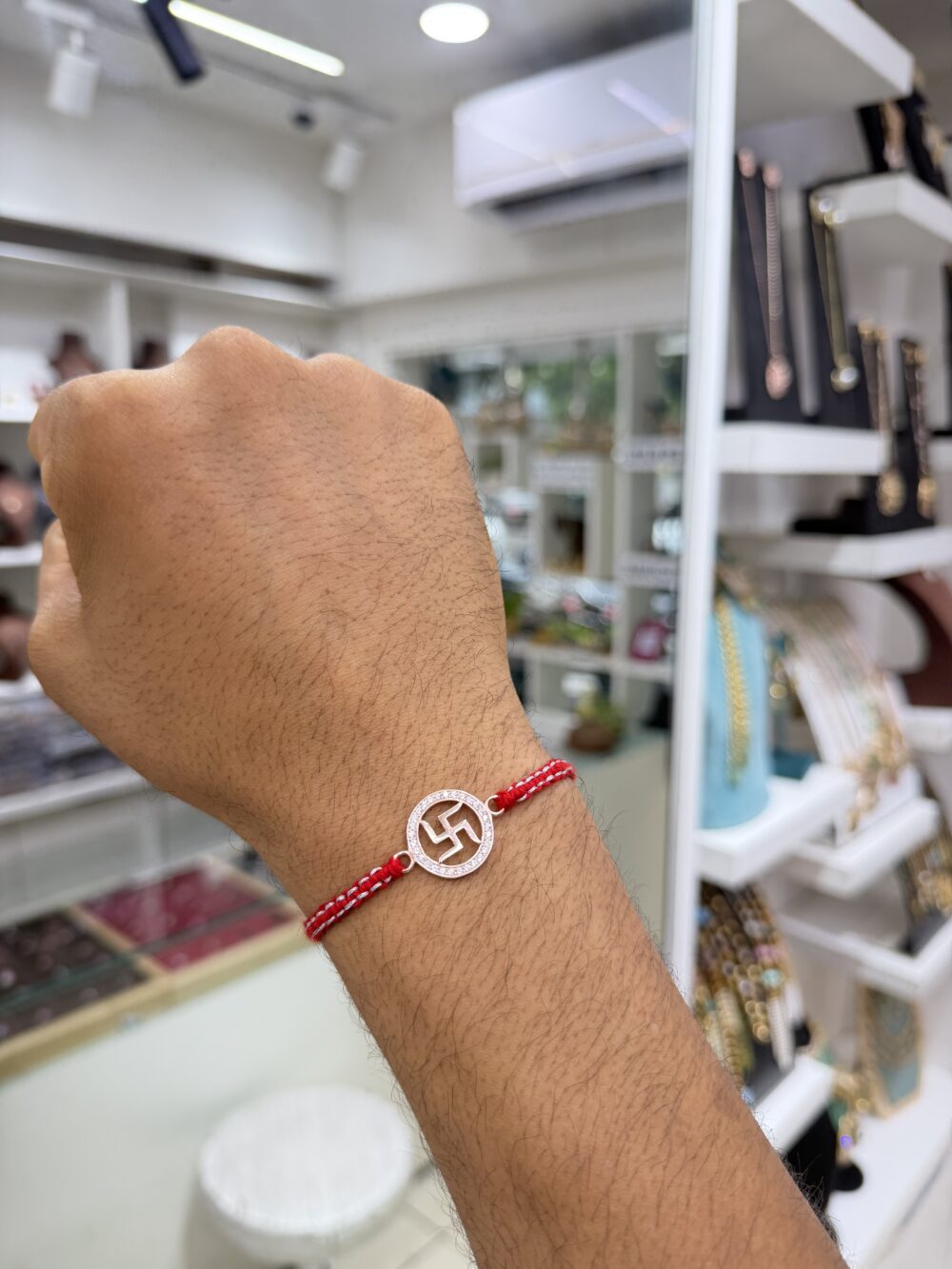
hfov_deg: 56.8
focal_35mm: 24
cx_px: 476
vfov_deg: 71.6
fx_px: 880
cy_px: 634
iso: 80
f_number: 1.78
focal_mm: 6.76
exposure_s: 1/100
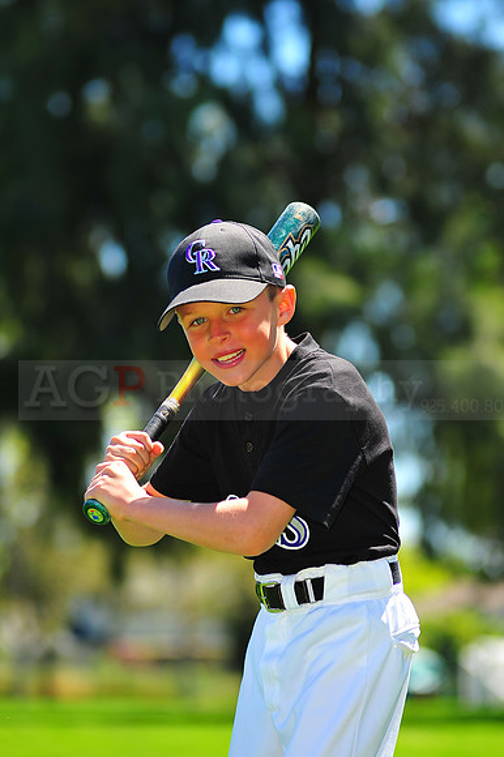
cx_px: 252
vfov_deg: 11.4
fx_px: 3784
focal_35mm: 180
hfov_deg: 7.6
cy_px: 378
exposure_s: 1/500
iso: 200
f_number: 5
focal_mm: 180
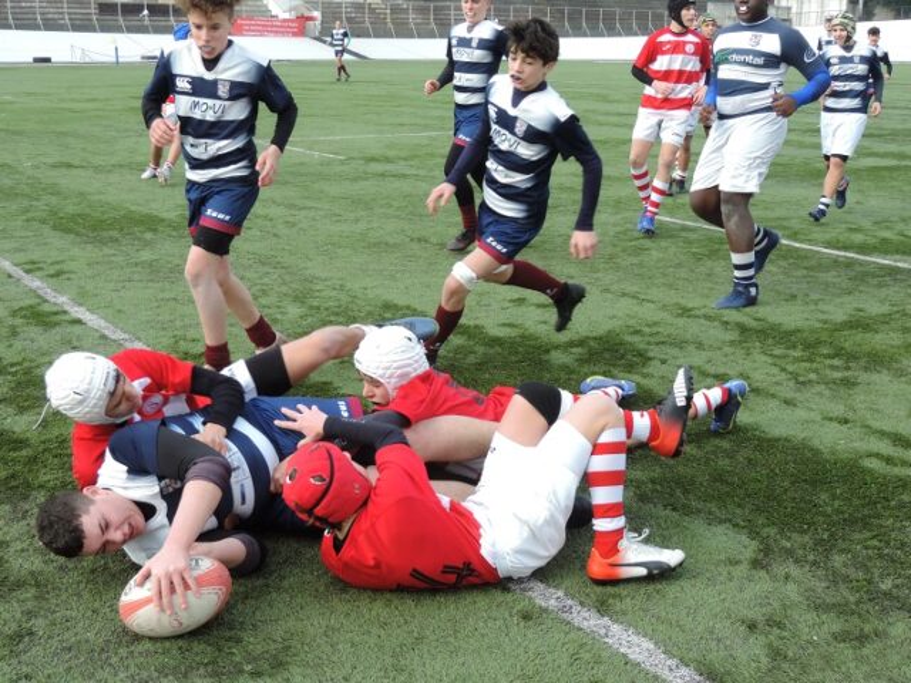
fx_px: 1237
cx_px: 456
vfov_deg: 30.9
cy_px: 342
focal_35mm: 47
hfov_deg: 40.4
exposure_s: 1/400
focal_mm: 8.3
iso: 200
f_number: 3.5
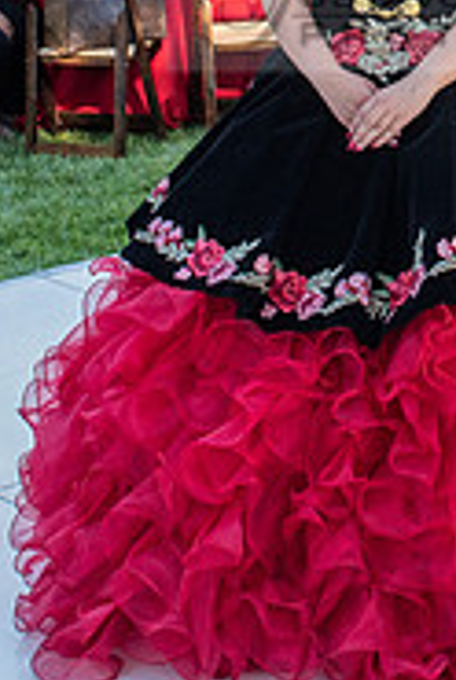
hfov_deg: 13.8
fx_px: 1836
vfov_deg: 19.9
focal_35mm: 97
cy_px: -107
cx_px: 538
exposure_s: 1/200
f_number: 9
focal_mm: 24
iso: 400
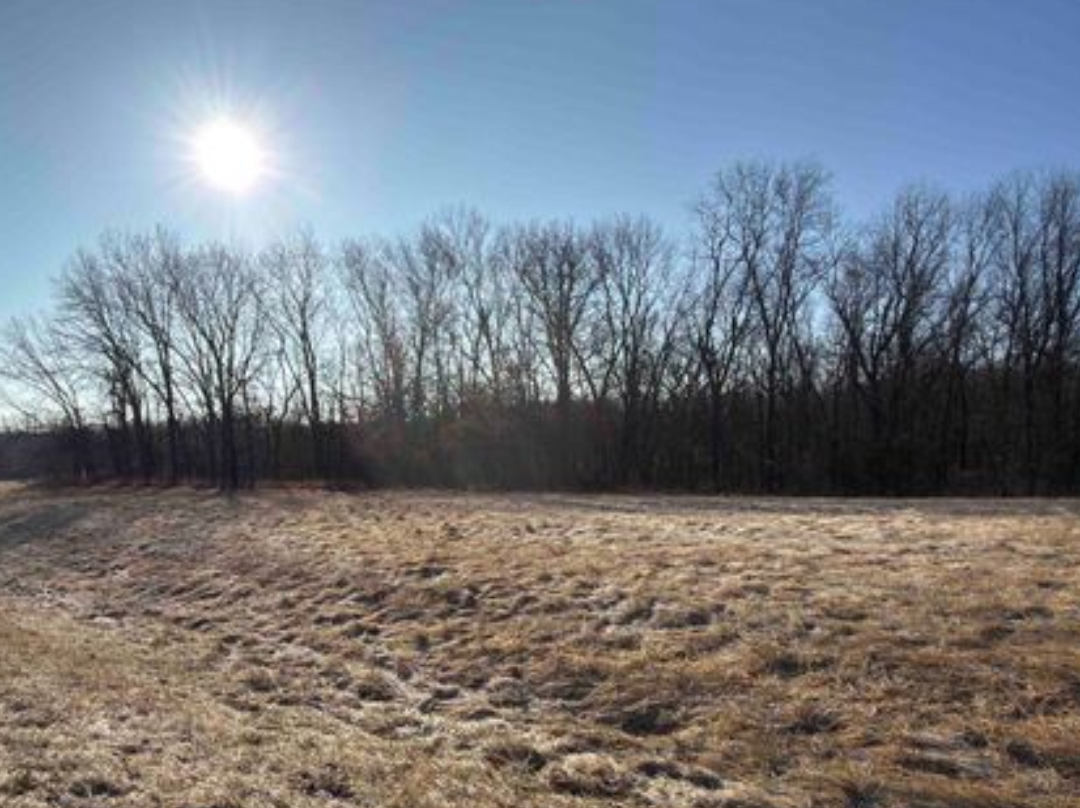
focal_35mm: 23
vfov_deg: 58.7
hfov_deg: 73.7
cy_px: 450
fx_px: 717
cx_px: 473
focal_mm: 2.22
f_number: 2.2
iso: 16
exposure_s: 1/1522
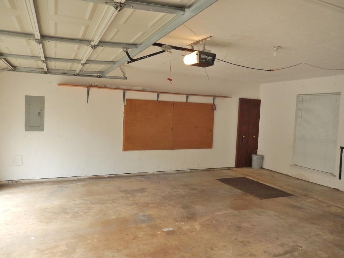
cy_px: 129
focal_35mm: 25
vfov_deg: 54.9
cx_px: 172
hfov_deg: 69.4
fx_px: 248
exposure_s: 1/80
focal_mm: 4.5
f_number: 3.4
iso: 125
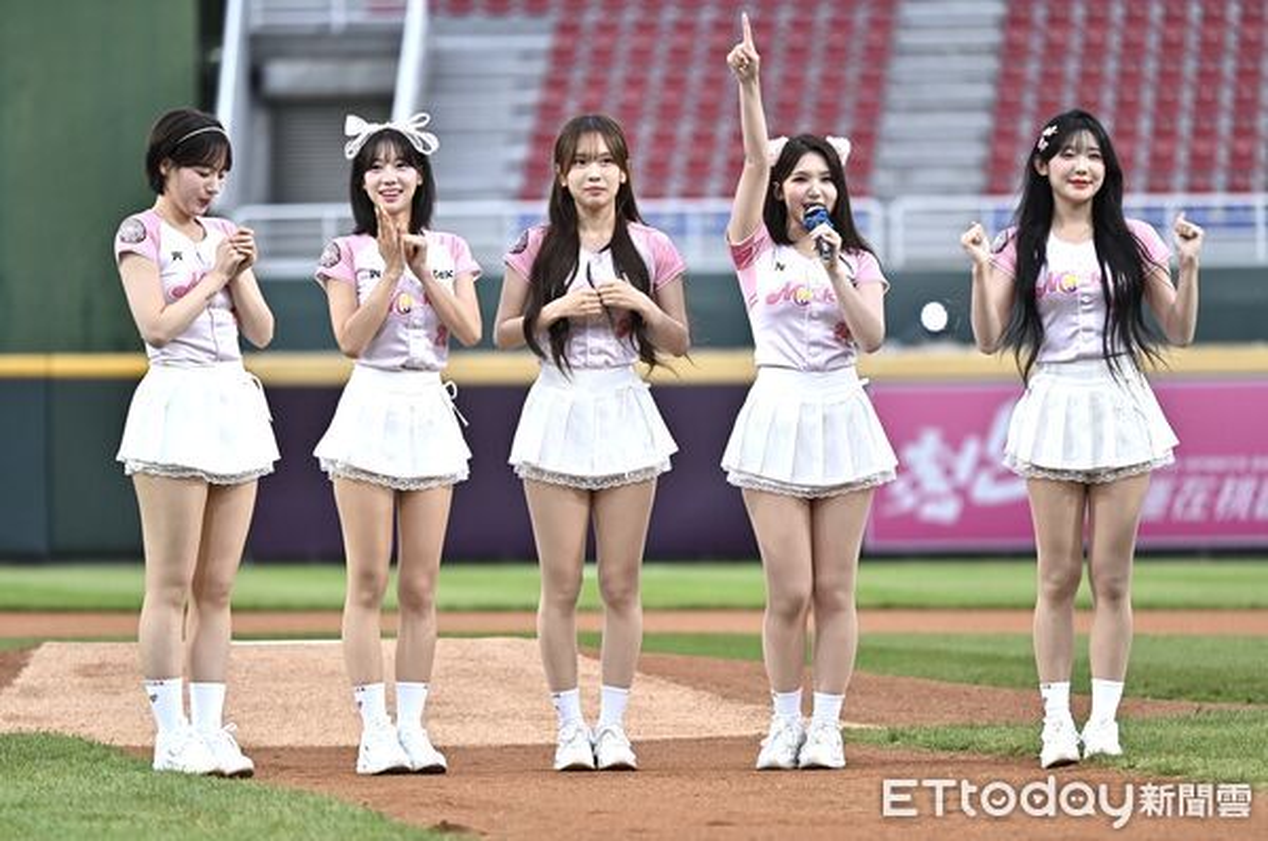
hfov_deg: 6.9
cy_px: 420
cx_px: 634
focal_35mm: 300
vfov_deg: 4.6
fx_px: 10550
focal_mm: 300
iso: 1600
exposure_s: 1/1000
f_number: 5.3
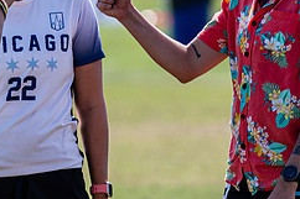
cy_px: 110
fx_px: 9368
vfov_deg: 1.2
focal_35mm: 1125
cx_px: 27
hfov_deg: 1.8
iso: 100
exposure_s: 1/1000
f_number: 3.2
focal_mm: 200
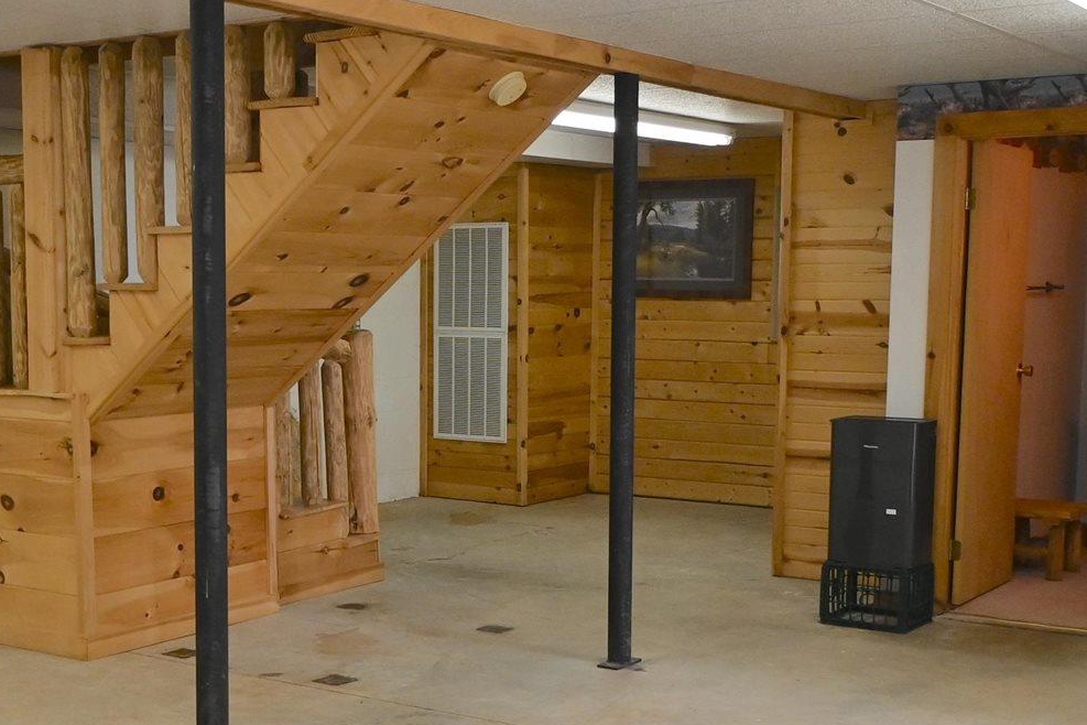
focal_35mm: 56
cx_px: 381
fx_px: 1691
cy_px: 495
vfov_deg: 24.1
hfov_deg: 35.4
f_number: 3.5
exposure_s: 1/160
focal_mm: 12
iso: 400
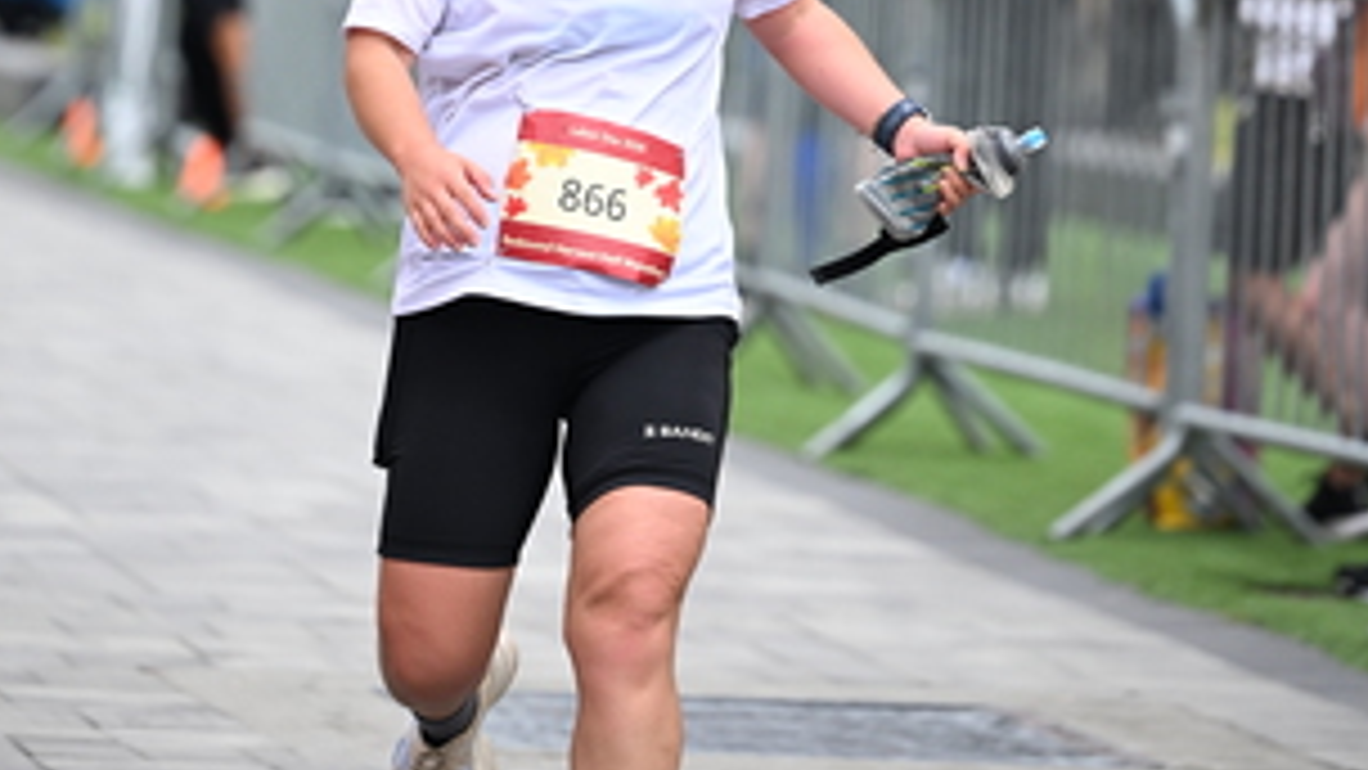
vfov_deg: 4.4
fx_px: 9975
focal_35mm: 275
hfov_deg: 7.8
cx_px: 614
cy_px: -162
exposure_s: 1/2000
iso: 640
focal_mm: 145
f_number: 2.8
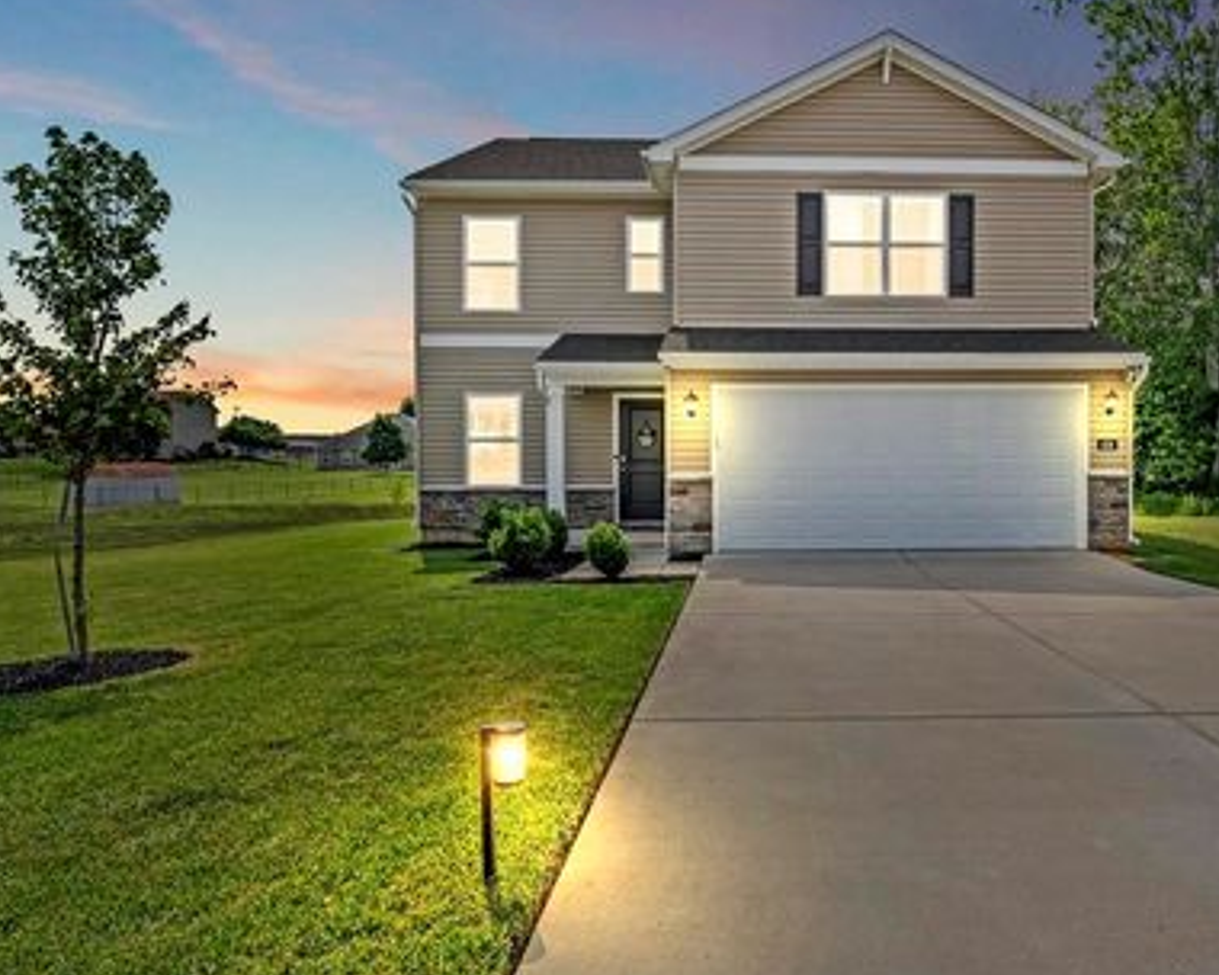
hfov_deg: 76.2
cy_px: 494
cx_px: 767
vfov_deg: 65.5
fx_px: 758
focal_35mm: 21
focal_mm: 17
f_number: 11
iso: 400
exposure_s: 1/160
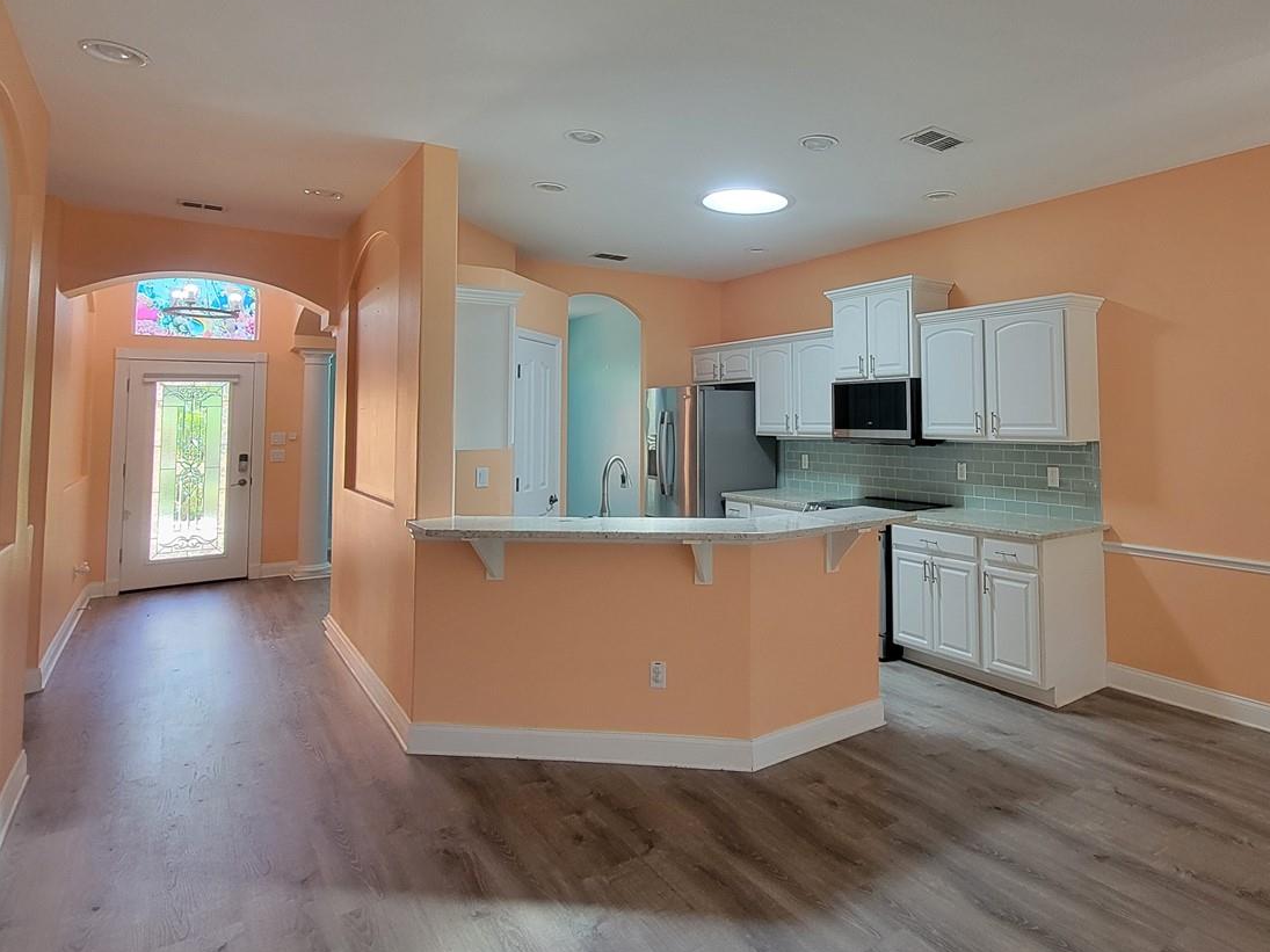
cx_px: 778
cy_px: 380
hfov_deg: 83.4
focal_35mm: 19
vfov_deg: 68.0
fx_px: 697
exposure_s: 1/60
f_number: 2.2
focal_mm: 2.2
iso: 200
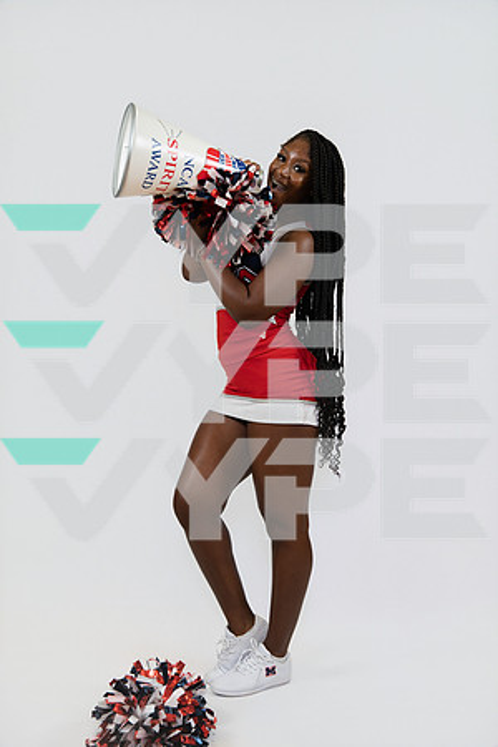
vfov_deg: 44.6
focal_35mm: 44
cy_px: 374
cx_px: 249
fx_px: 911
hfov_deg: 30.6
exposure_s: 1/125
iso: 400
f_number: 4
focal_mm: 43.9
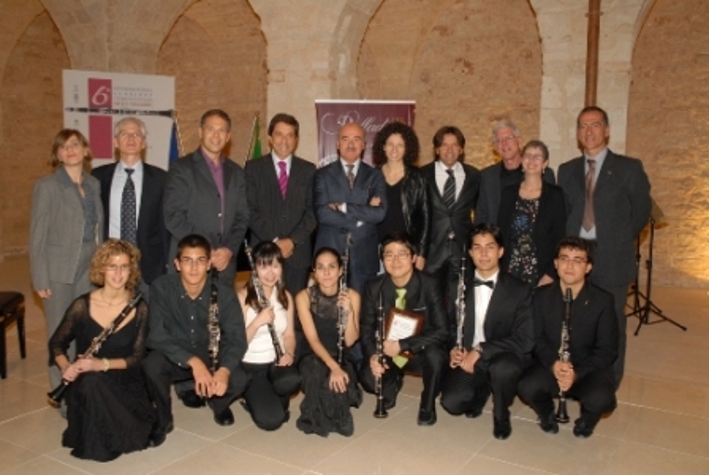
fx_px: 651
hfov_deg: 57.2
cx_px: 354
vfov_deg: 40.1
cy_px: 238
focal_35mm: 33
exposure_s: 1/60
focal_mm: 22
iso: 400
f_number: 5.6
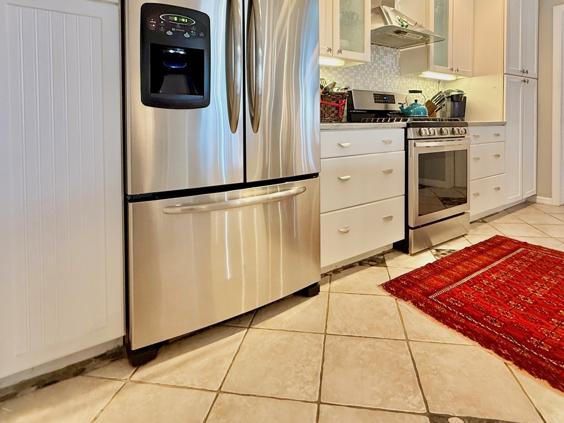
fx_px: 326
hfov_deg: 81.6
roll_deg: -0.1
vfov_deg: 63.5
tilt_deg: -0.9
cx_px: 303
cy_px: 127
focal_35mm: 20
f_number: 2.2
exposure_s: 1/60
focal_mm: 2.22
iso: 250
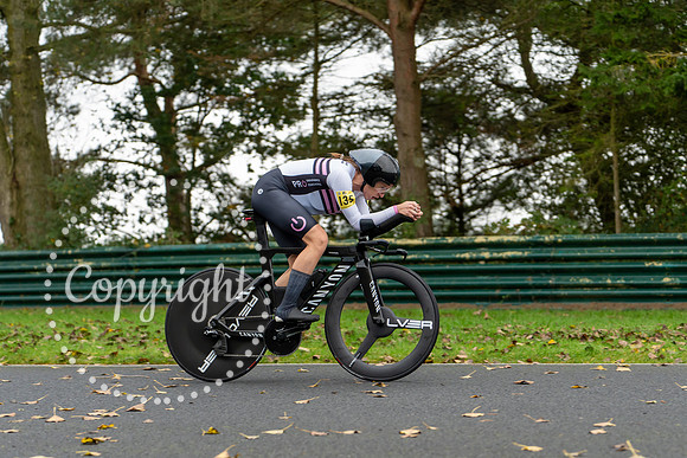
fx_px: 1796
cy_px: 262
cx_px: 393
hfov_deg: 21.6
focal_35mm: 94
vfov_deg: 14.5
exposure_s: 1/1250
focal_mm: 82
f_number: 2.8
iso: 640
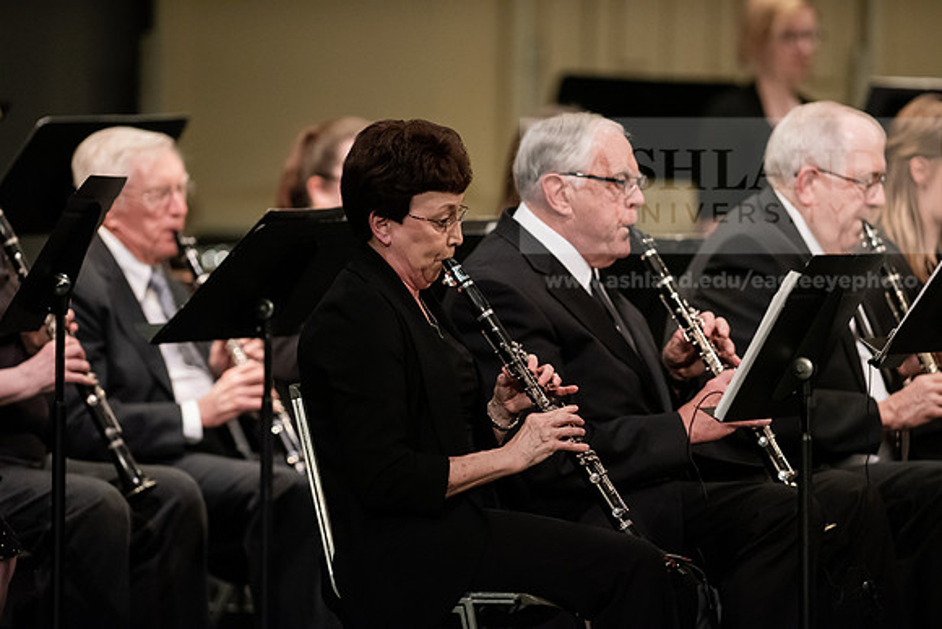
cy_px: 314
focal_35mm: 300
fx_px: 7851
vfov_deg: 4.6
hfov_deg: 6.9
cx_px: 471
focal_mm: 300
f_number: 2.8
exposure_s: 1/250
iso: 4000
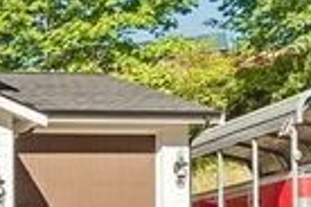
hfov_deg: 15.3
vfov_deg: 11.8
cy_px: 302
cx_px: -286
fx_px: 959
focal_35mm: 111
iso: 250
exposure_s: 1/320
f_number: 9
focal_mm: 10
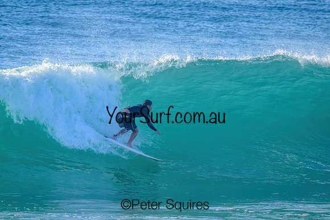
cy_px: 96
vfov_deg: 1.5
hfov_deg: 2.2
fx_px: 8539
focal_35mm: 931
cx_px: 155
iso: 2000
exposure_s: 1/2000
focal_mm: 800
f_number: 11
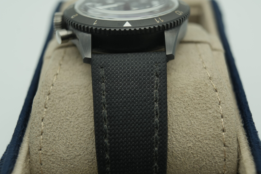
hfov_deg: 44.5
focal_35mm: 44
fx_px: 319
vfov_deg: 30.5
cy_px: 87
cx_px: 134
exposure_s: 1/250
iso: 400
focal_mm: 35
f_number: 5
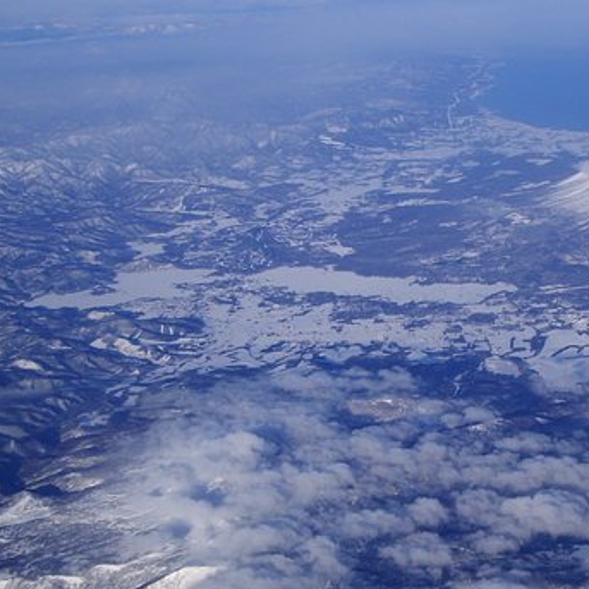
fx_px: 1271
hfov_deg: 25.9
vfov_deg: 26.1
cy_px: 302
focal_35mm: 66
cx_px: 407
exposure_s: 1/640
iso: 80
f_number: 5
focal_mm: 8.2
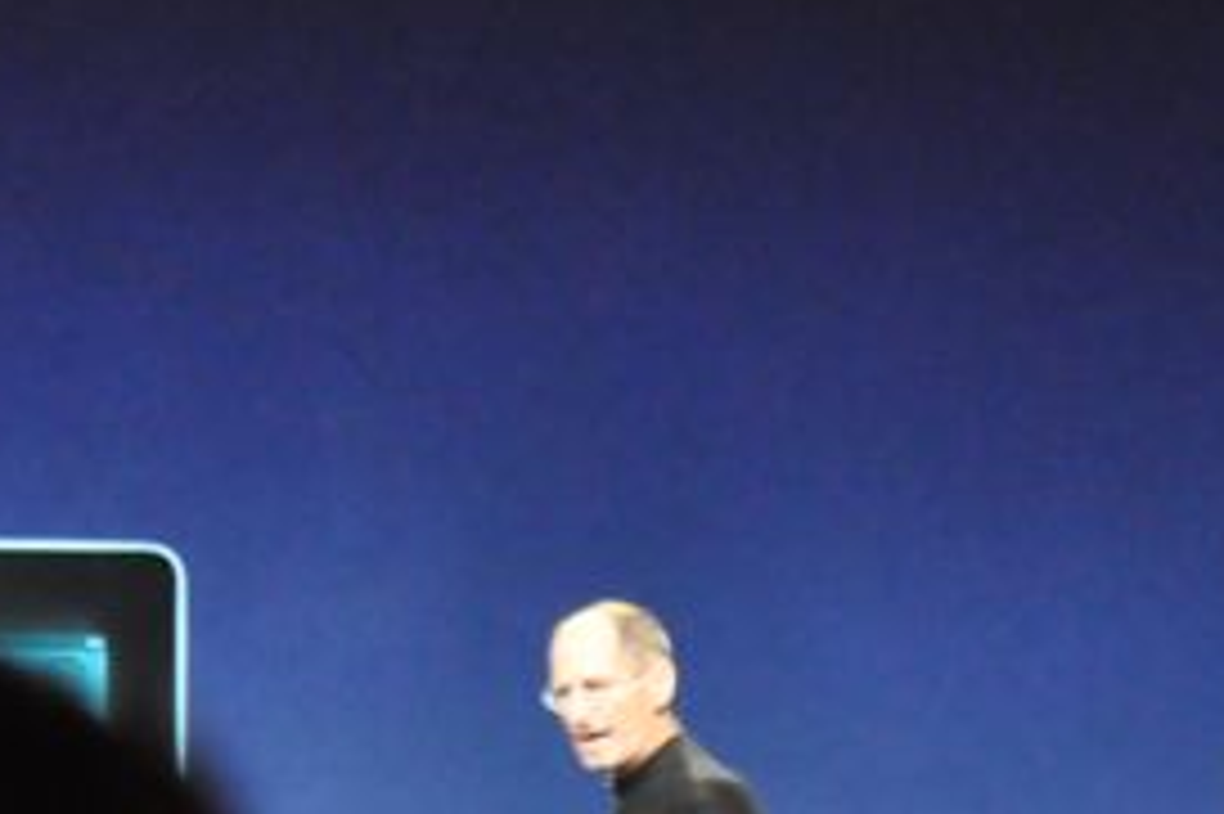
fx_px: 14930
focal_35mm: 439
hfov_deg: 4.7
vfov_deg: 3.1
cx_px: 464
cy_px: 731
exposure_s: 1/20
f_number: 5.6
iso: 3200
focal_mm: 105
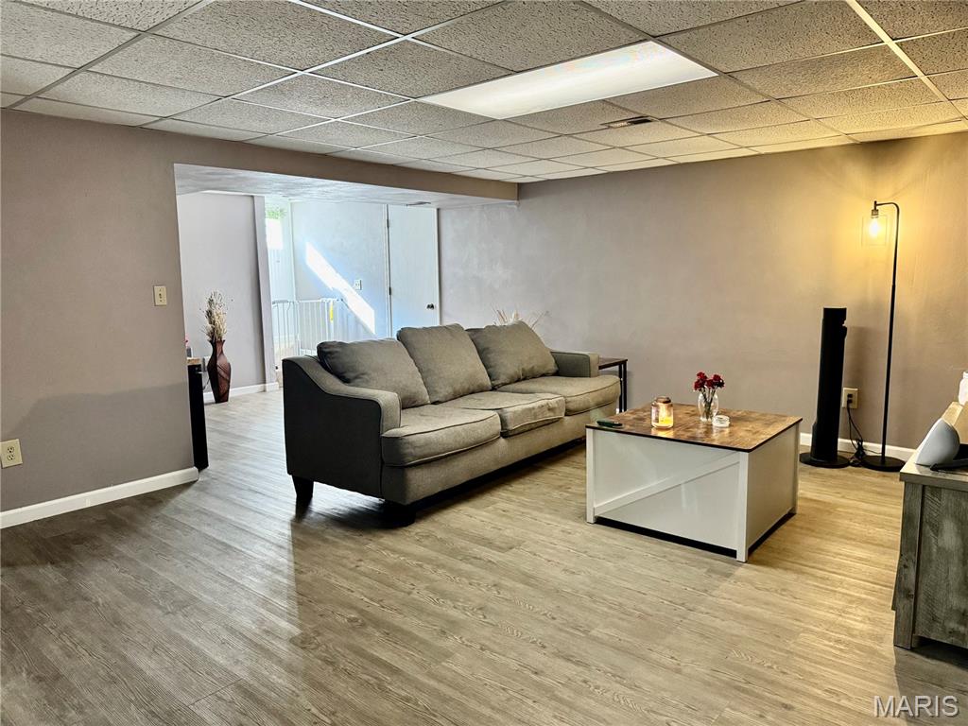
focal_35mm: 24
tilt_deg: -8.4
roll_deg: +0.6
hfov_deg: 71.6
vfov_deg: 56.8
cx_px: 484
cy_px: 363
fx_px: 671
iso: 640
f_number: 1.78
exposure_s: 1/60
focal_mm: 6.76
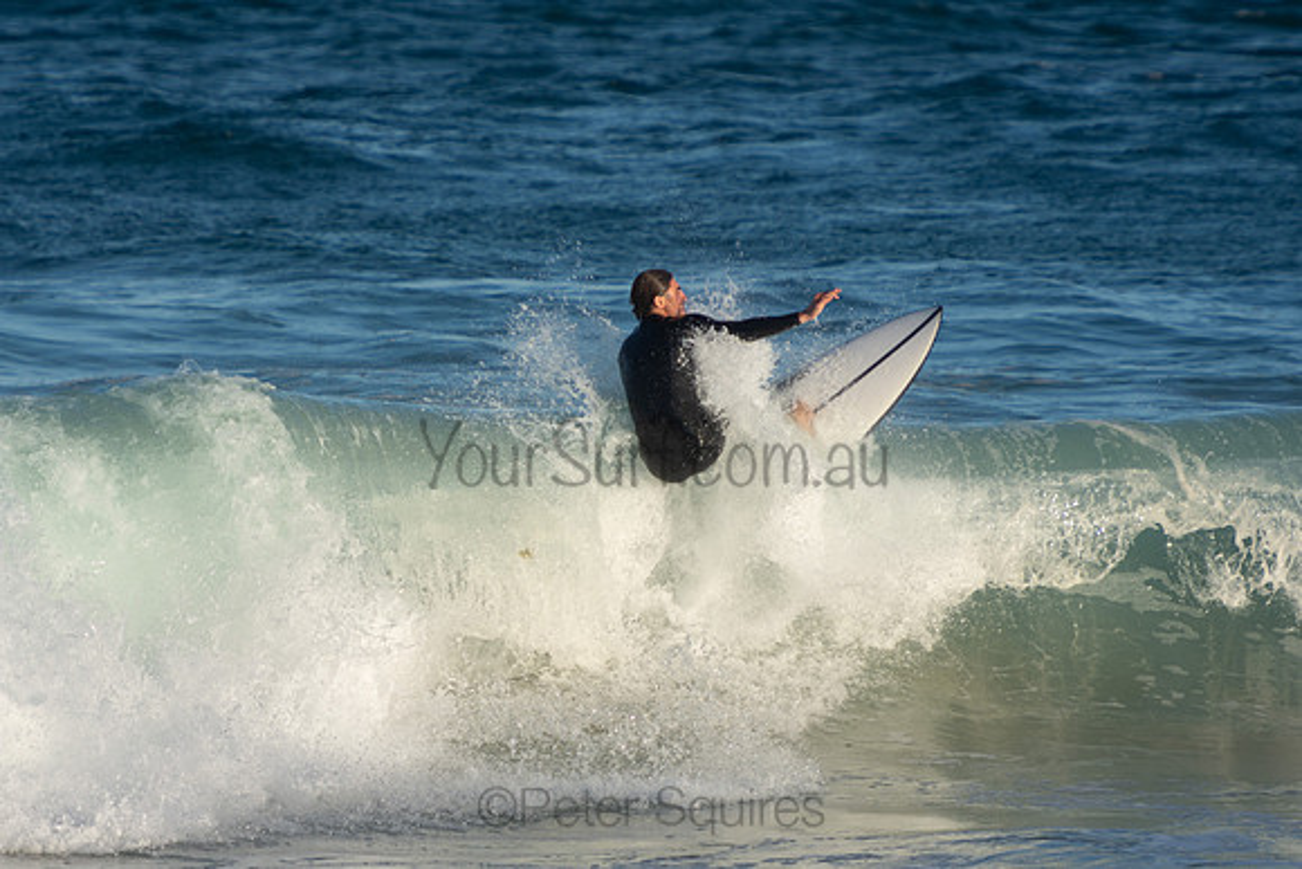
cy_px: 434
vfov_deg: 2.9
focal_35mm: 480
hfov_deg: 4.3
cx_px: 651
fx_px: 17363
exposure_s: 1/640
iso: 125
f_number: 5.6
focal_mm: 320
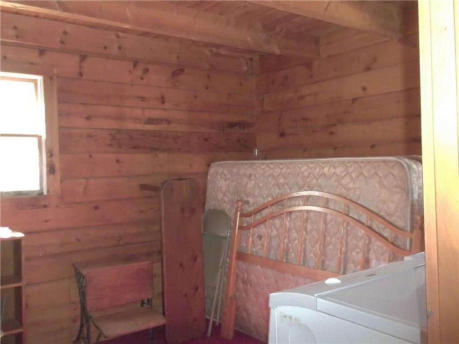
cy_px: 172
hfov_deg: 55.4
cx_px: 230
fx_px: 438
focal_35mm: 33
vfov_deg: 42.9
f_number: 3.3
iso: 400
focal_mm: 5.9
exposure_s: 1/30
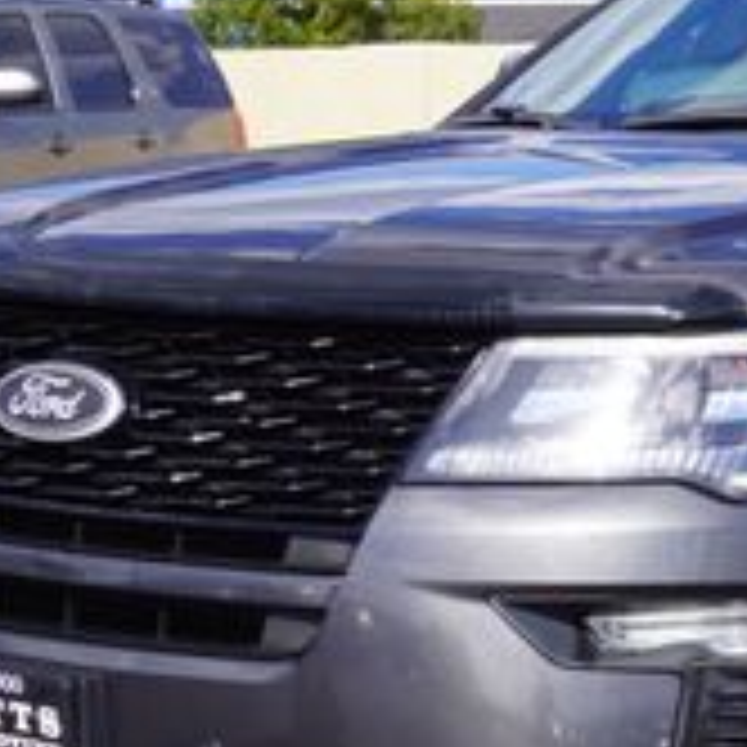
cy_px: 540
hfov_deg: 11.1
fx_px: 3727
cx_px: 1022
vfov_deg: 11.4
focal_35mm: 153
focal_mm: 31
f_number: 10
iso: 100
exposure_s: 1/125
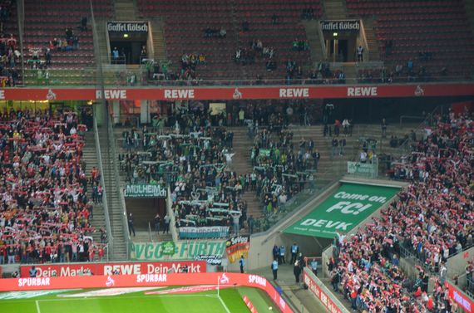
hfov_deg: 13.1
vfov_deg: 8.7
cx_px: 237
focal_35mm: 158
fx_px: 2069
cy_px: 156
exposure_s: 1/125
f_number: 5.6
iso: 2500
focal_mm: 105
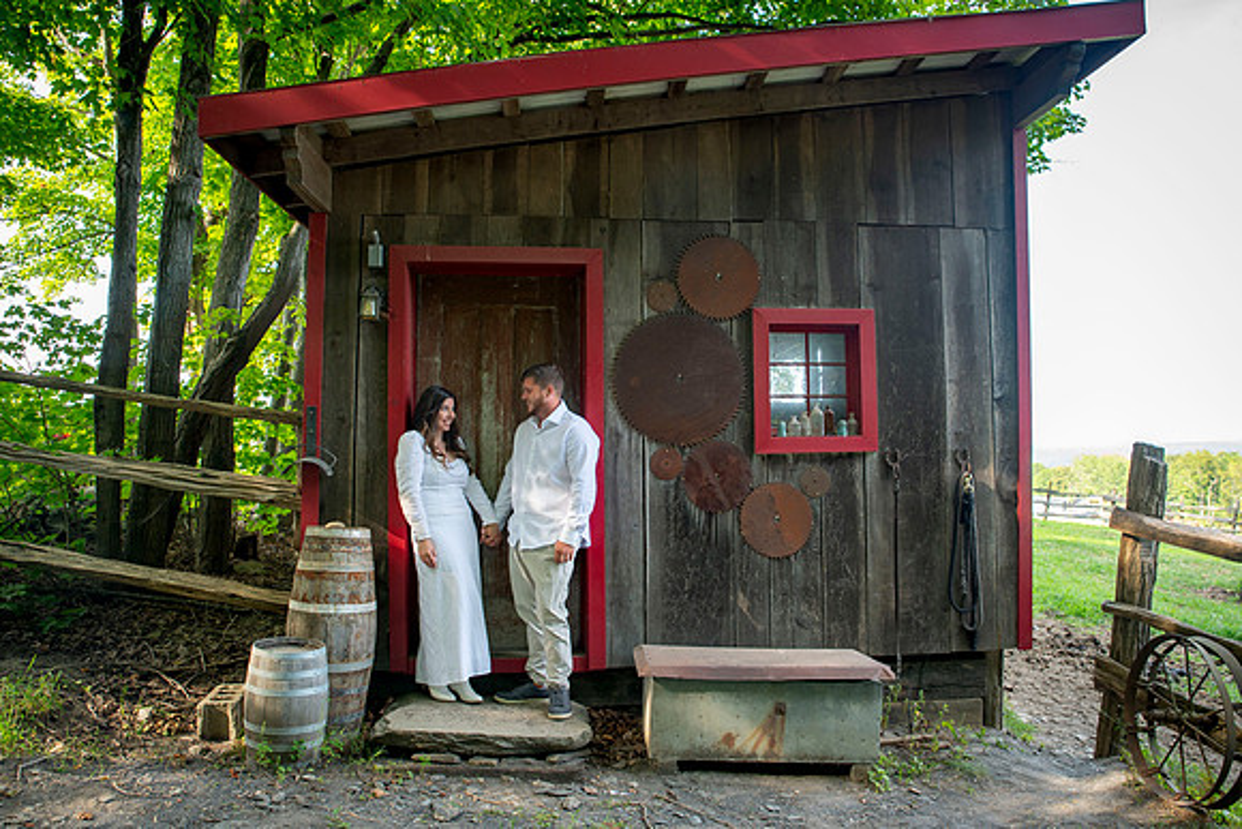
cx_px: 614
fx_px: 879
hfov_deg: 70.5
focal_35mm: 25
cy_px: 409
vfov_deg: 50.5
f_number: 5
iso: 400
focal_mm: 24
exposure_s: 1/80
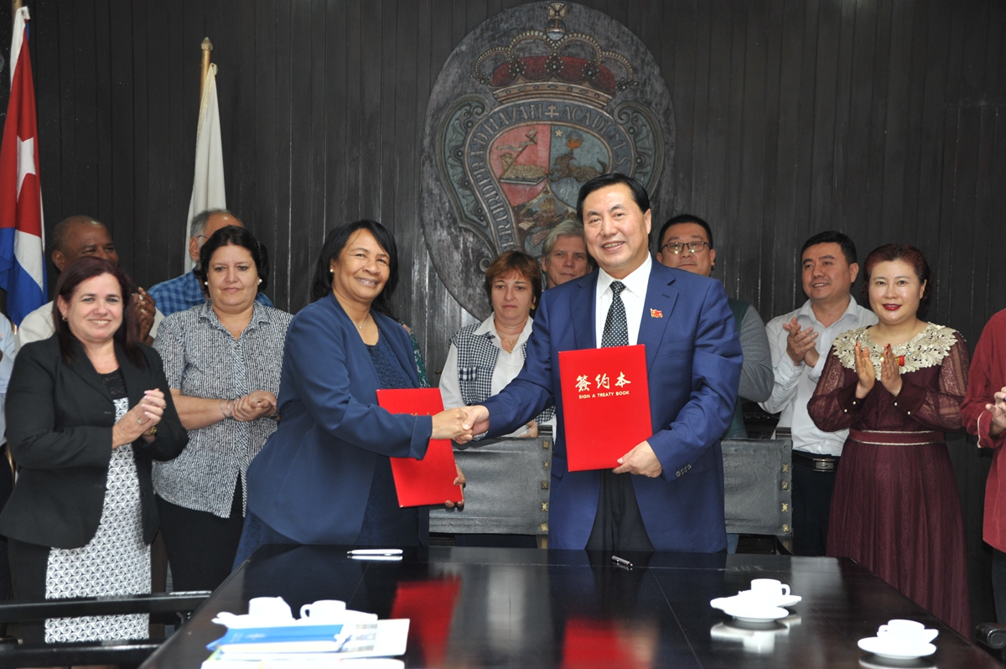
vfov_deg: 20.9
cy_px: 334
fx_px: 1815
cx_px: 503
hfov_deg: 31.0
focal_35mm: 65
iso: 800
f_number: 4.8
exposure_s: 1/60
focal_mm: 65
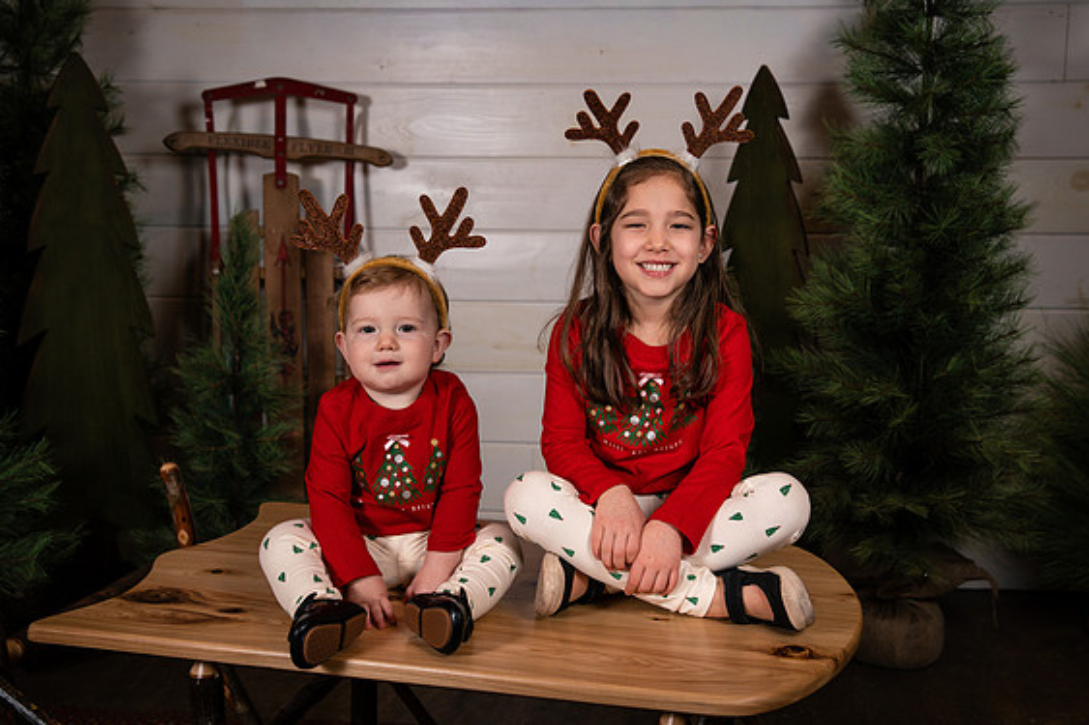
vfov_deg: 31.9
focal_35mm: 42
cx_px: 589
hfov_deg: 46.4
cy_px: 340
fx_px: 1270
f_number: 4
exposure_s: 1/250
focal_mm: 38
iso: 200
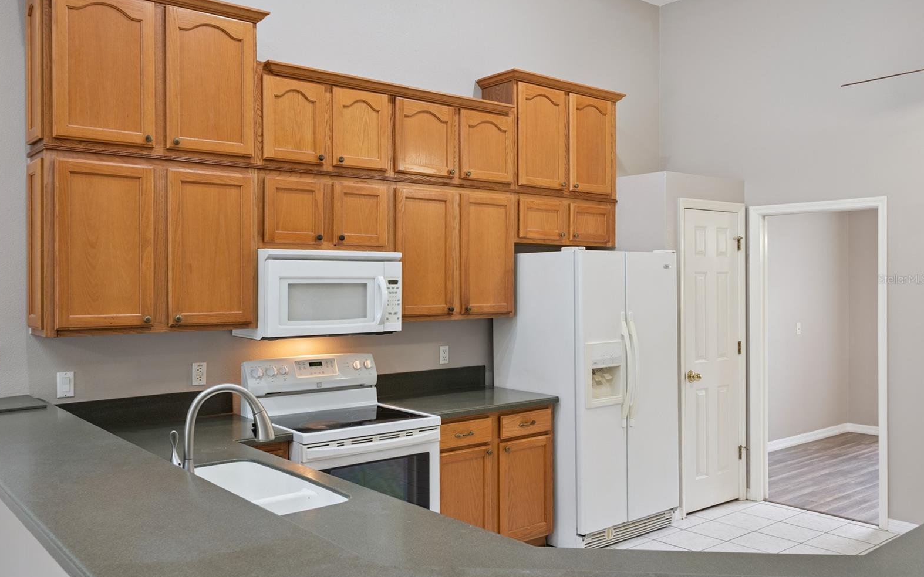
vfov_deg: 42.5
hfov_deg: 63.7
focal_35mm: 30
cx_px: 461
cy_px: 279
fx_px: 743
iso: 200
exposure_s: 1/8
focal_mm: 28.5
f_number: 9
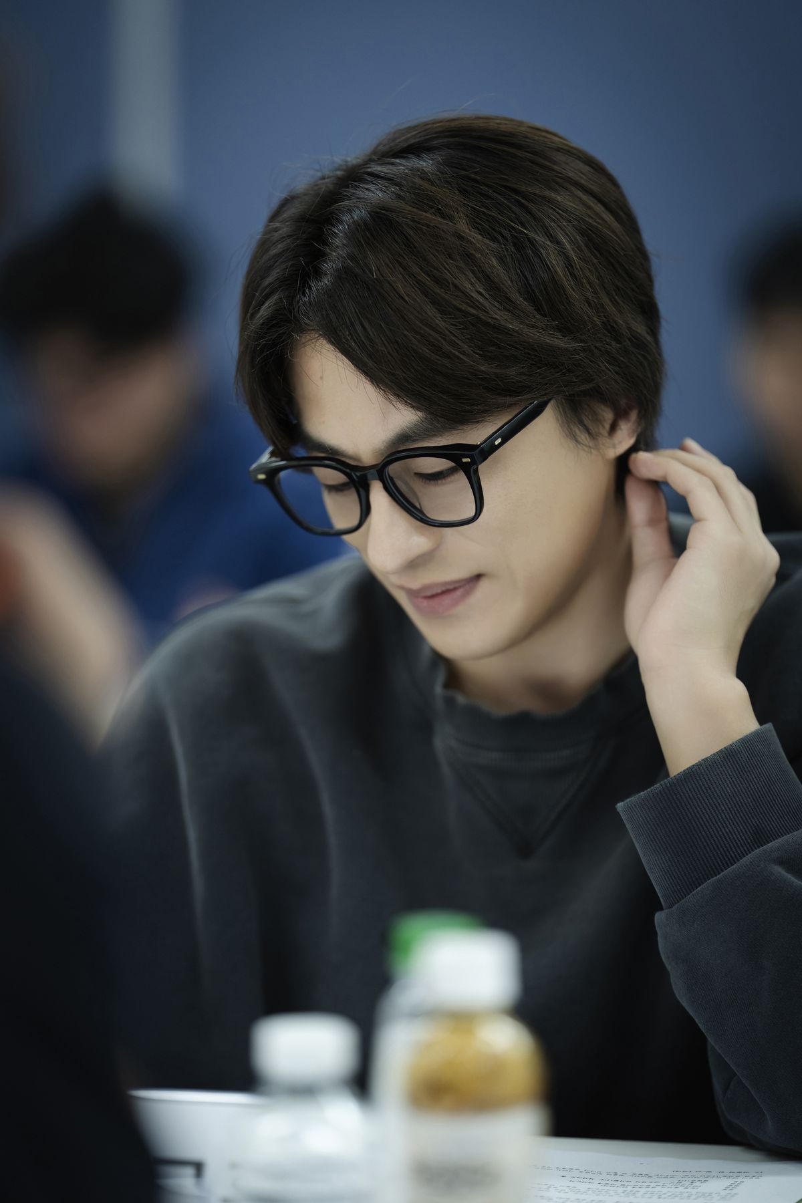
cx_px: 401
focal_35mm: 150
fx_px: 5012
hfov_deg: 9.1
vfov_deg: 13.7
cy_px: 602
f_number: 2
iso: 400
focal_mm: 150
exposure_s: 1/310
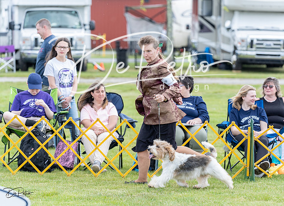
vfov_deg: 7.7
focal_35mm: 189
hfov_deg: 10.6
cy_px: 117
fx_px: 1530
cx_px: 161
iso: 400
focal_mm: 154
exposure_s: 1/640
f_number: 4
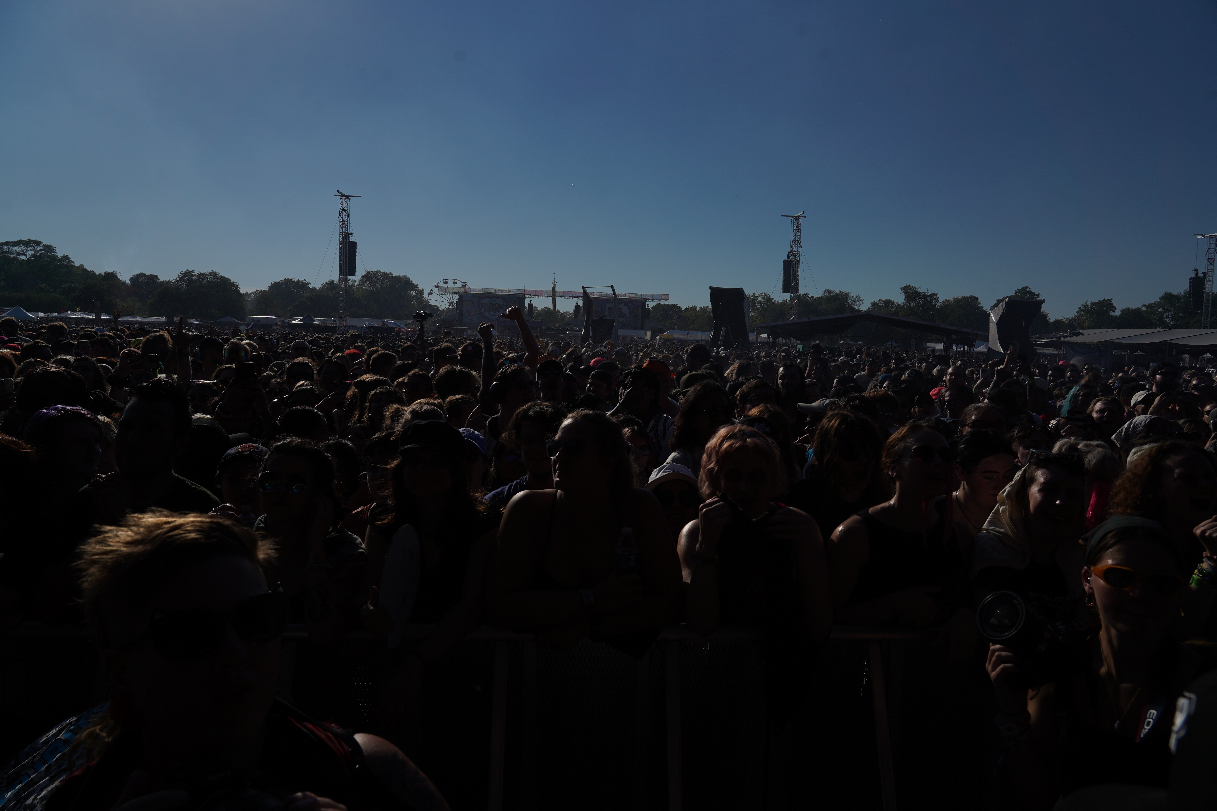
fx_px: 811
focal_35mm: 24
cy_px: 406
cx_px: 608
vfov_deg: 53.1
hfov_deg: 73.7
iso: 100
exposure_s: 1/2000
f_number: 8
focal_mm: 24
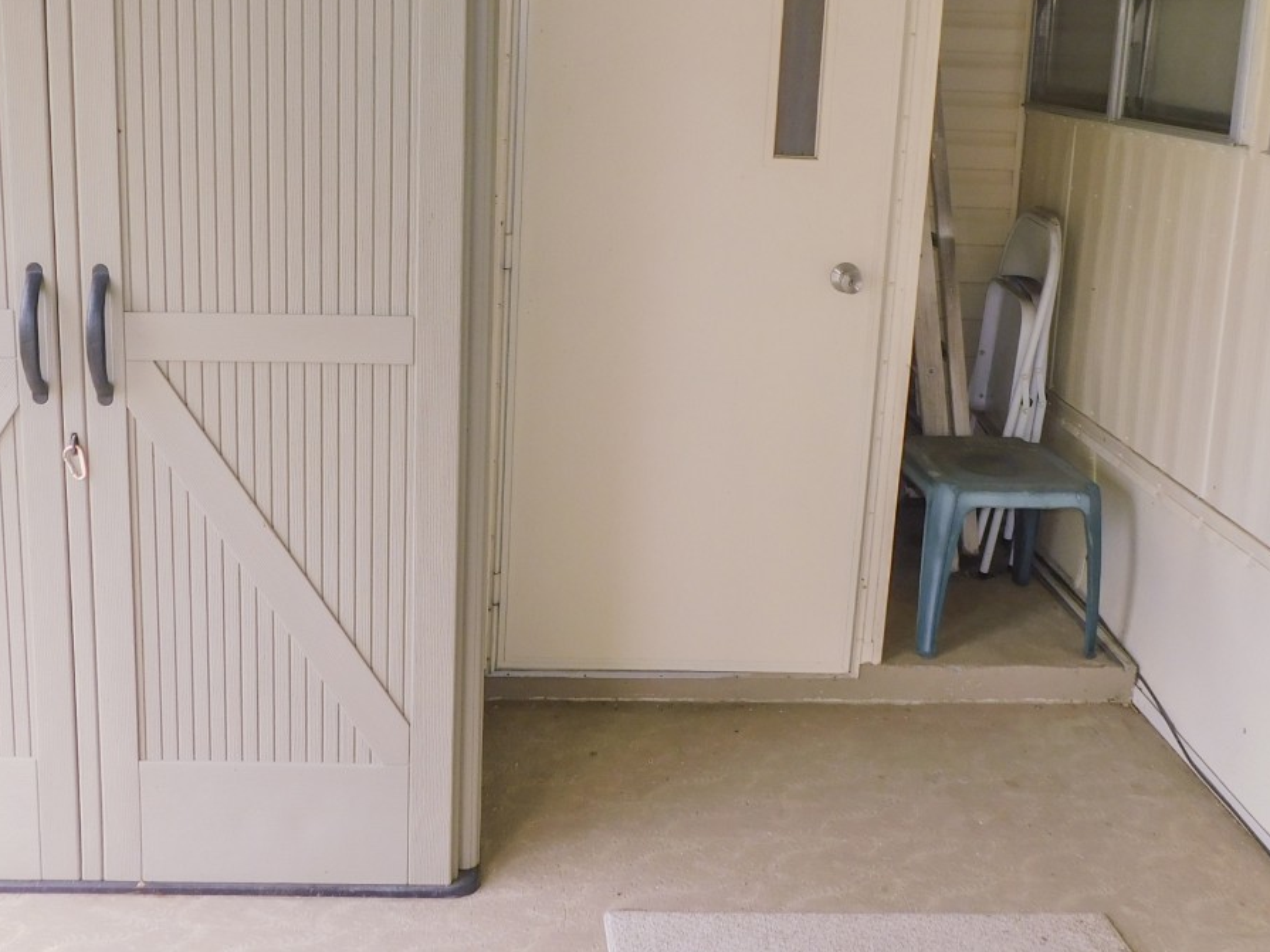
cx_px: 507
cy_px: 189
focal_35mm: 37
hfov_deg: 49.8
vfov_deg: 37.3
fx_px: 1357
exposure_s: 1/100
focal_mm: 4
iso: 125
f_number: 3
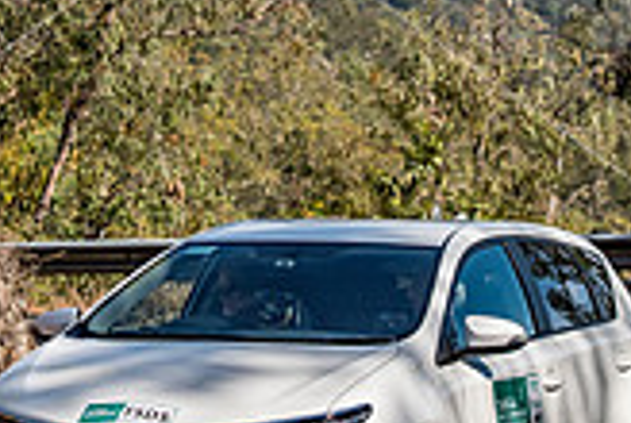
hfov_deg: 5.9
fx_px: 6128
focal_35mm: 349
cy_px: -108
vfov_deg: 3.9
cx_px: 227
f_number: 5
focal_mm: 85
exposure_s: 1/4000
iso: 250
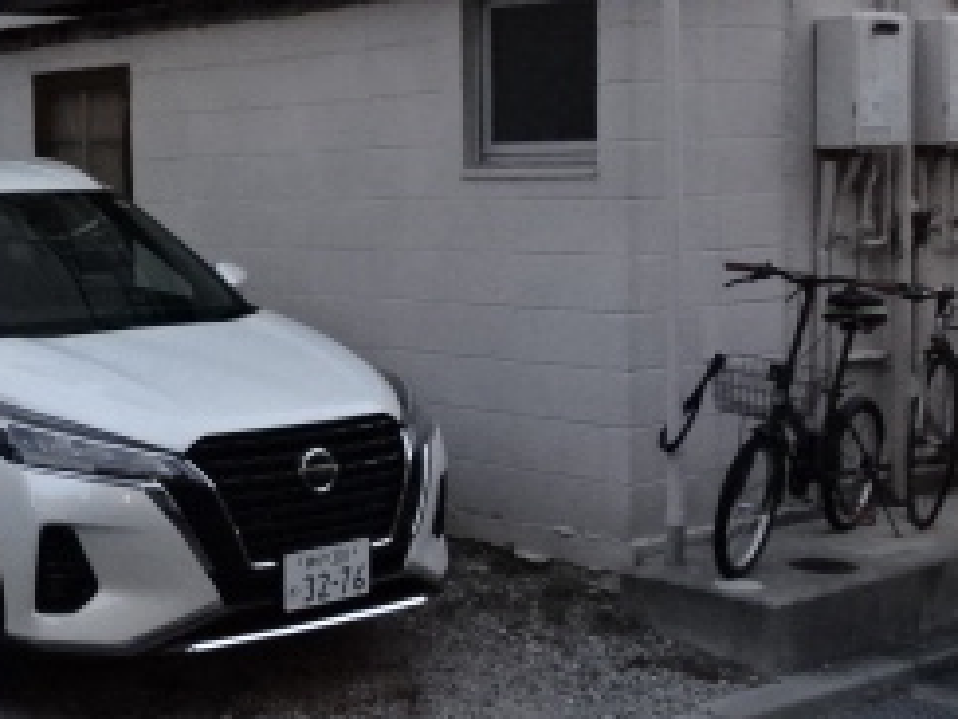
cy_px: 314
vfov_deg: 23.3
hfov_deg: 29.2
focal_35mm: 63
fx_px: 1744
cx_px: 51
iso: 800
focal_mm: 4.1
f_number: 3.5
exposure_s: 1/13
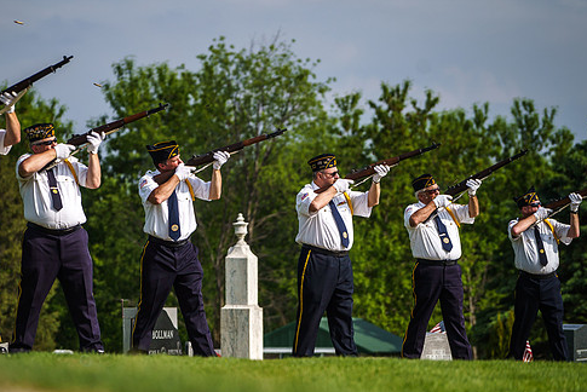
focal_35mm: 233
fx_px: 3801
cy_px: 222
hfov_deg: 8.8
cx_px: 222
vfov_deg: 5.9
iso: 400
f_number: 4
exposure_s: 1/6400
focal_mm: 172
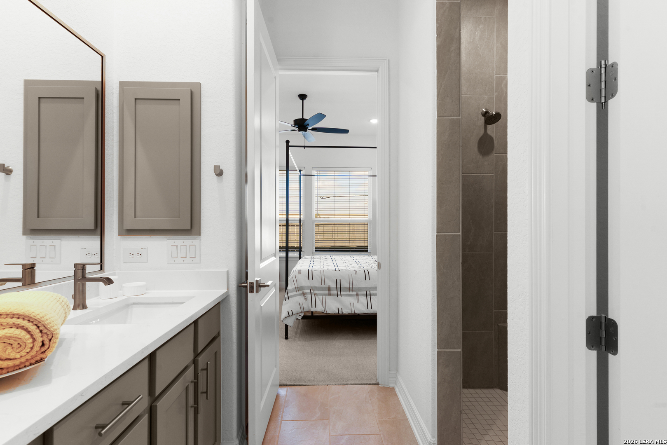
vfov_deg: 70.5
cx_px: 334
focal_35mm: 17
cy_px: 222
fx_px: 315
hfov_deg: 93.3
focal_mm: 17
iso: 100
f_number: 9
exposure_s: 1/10
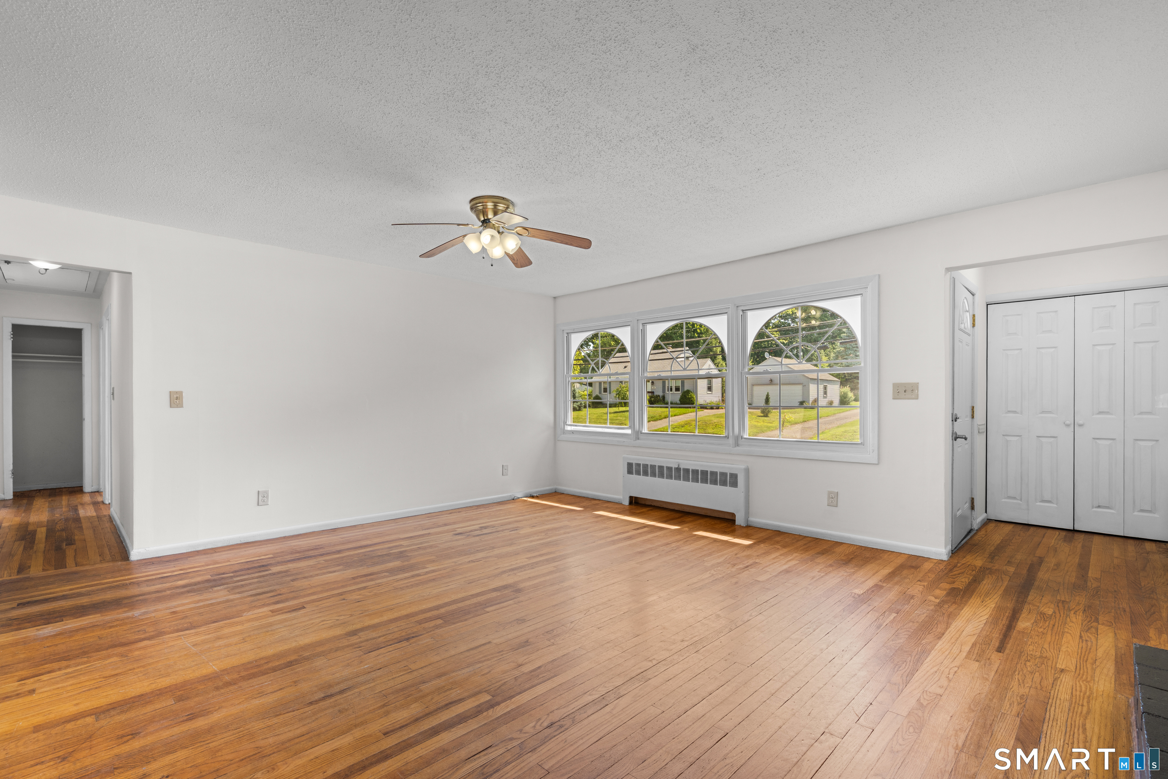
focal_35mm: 16
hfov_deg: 96.7
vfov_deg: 73.7
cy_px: 390
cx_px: 584
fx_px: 519
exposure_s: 1/4
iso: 250
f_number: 9
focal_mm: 16
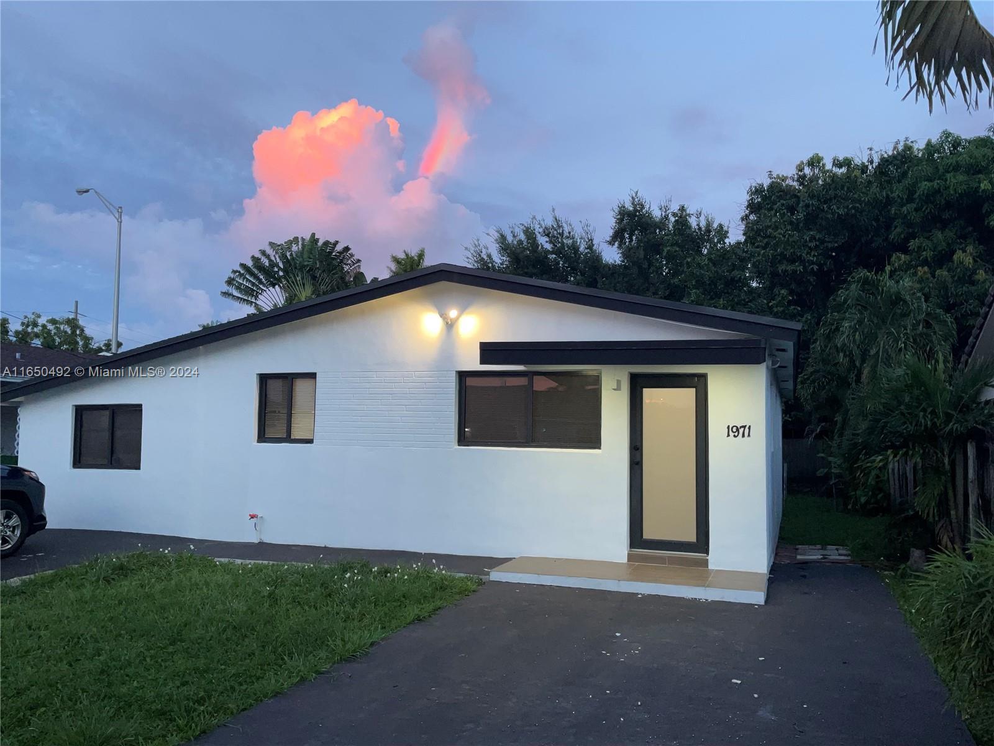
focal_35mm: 29
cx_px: 497
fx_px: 833
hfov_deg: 61.7
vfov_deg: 48.2
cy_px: 373
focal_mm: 3
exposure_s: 1/60
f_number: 1.8
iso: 32
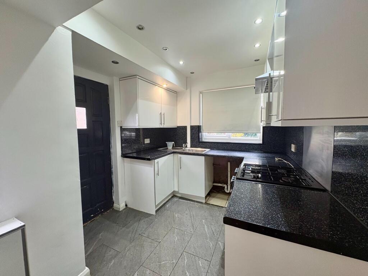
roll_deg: +1.1
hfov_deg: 102.1
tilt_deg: -2.7
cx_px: 184
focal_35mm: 14
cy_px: 138
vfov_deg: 85.7
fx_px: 149
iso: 200
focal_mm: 2.22
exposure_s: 1/100
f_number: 2.2
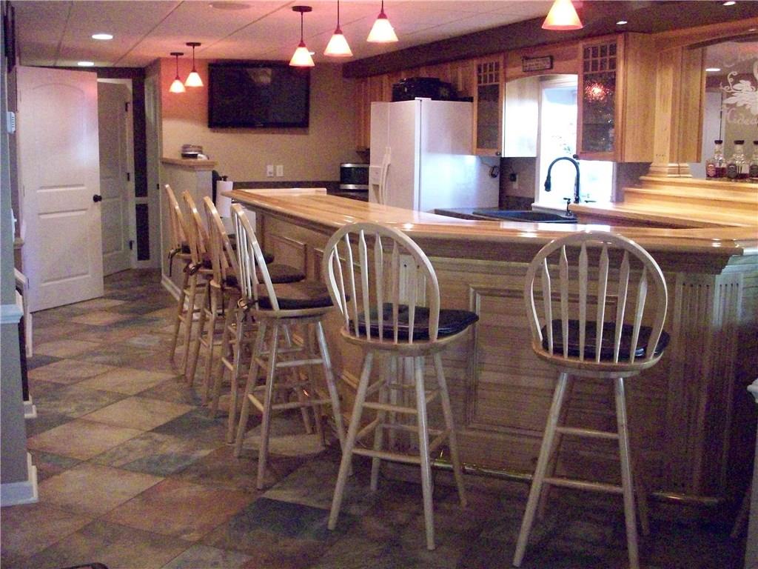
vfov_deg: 38.7
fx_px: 810
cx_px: 379
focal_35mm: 37
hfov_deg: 50.1
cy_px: 284
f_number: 2.8
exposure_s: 1/45
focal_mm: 6.2
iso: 770
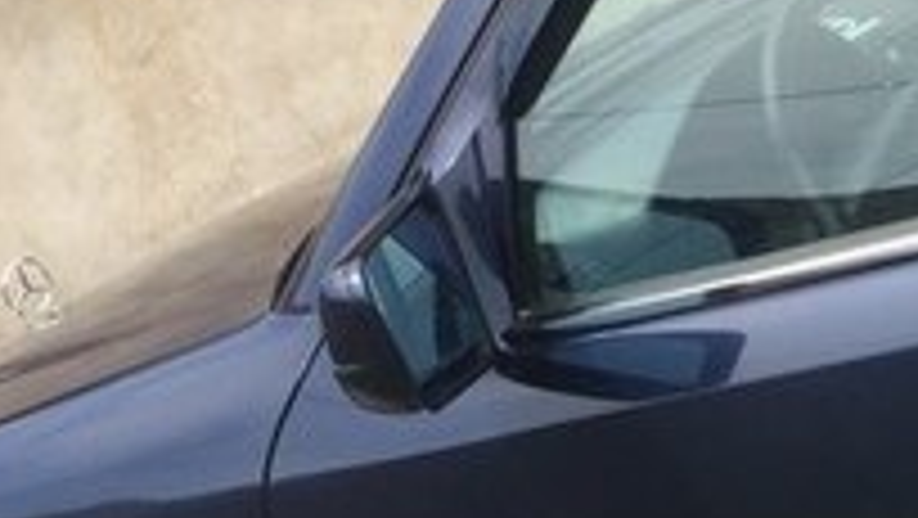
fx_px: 2484
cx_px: 1080
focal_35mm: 102
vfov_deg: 11.6
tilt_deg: -17.7
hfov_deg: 19.8
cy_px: 687
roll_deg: +20.2
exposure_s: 1/746
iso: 32
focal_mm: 4.15
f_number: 2.2
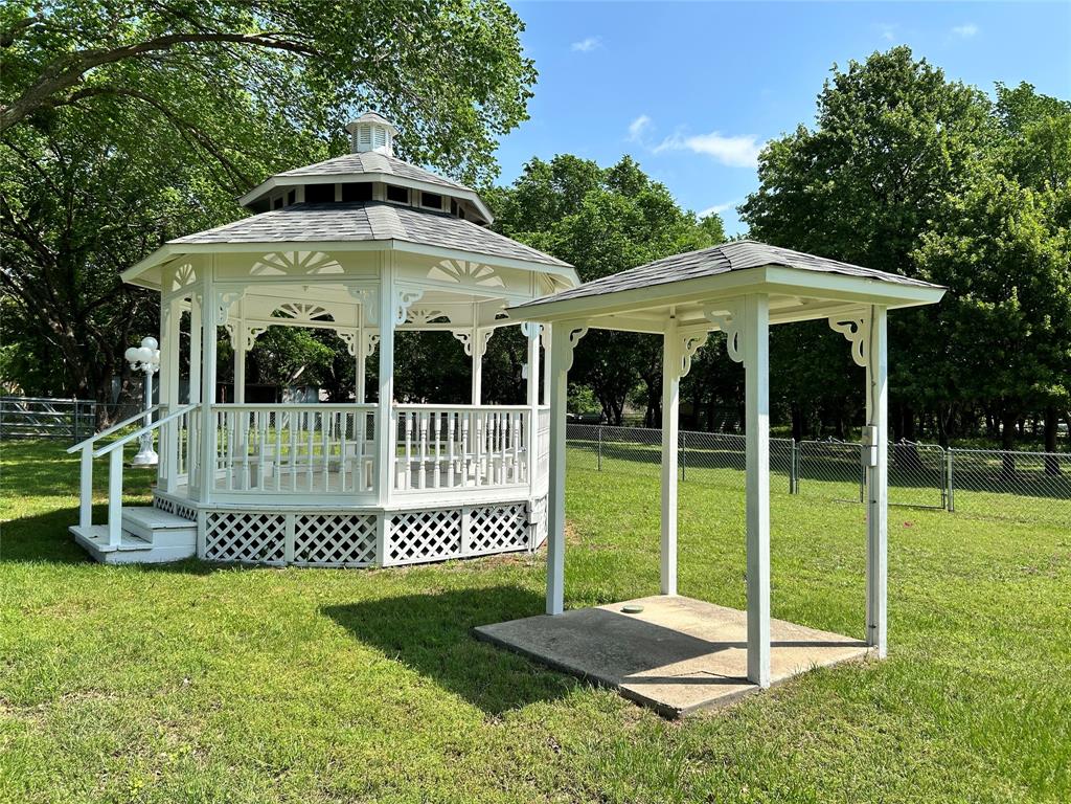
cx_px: 536
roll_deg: +0.9
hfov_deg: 67.3
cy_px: 402
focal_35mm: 26
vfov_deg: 53.1
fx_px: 804
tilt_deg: +1.3
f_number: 1.5
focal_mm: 5.7
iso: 50
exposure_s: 1/2632
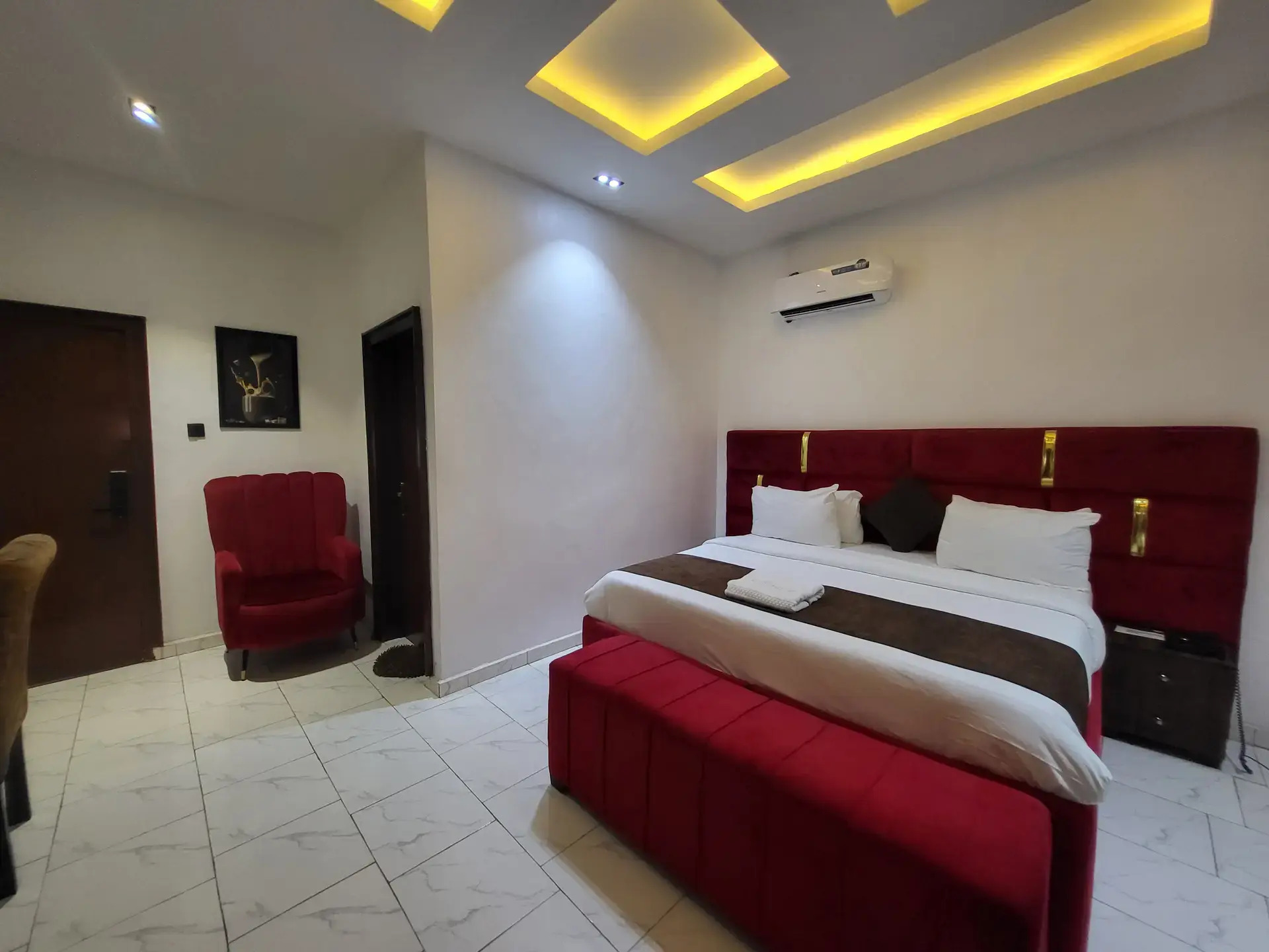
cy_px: 476
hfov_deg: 106.2
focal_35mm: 13
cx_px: 634
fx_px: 477
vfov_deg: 89.9
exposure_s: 1/50
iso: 320
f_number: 2.2
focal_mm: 1.74
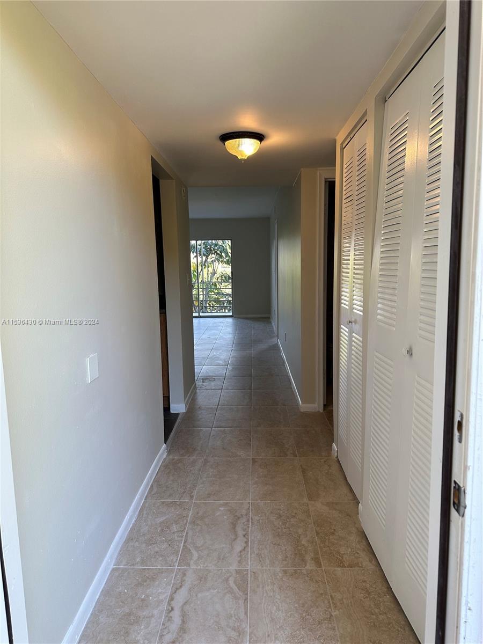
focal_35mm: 24
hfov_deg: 56.8
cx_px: 242
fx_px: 446
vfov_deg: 71.6
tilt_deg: -8.2
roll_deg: +1.0
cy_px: 322
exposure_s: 1/125
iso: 100
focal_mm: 6.86
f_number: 1.78
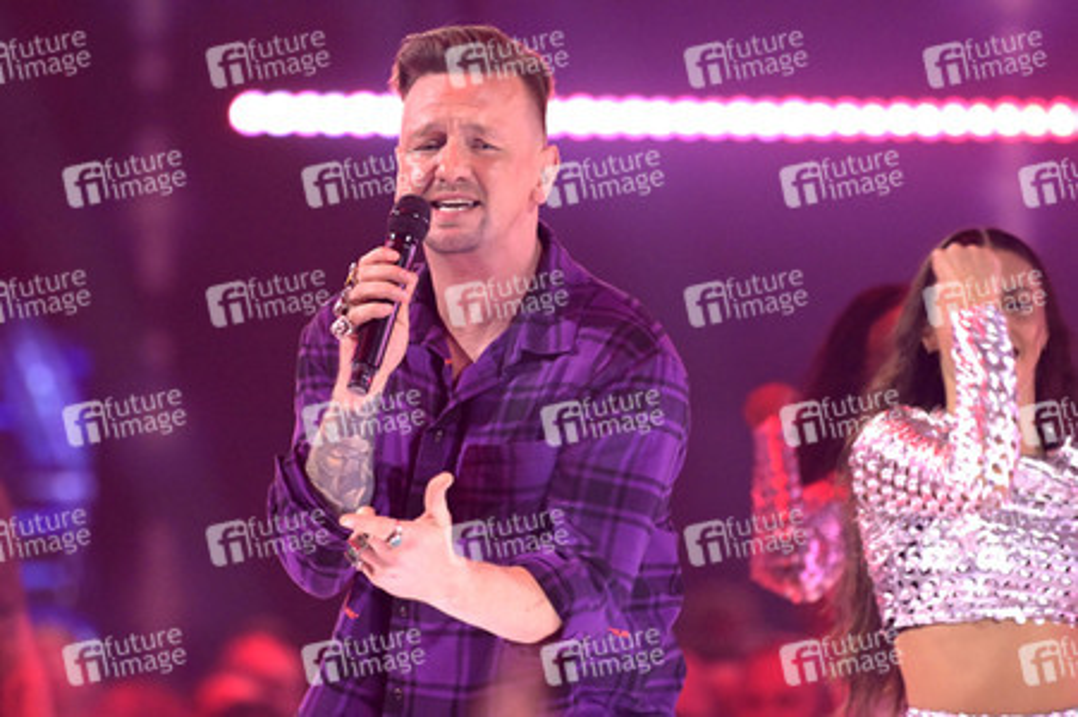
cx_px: 539
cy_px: 358
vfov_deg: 3.4
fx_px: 11969
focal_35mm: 400
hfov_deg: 5.2
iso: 8000
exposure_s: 1/400
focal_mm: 400
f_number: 5.6
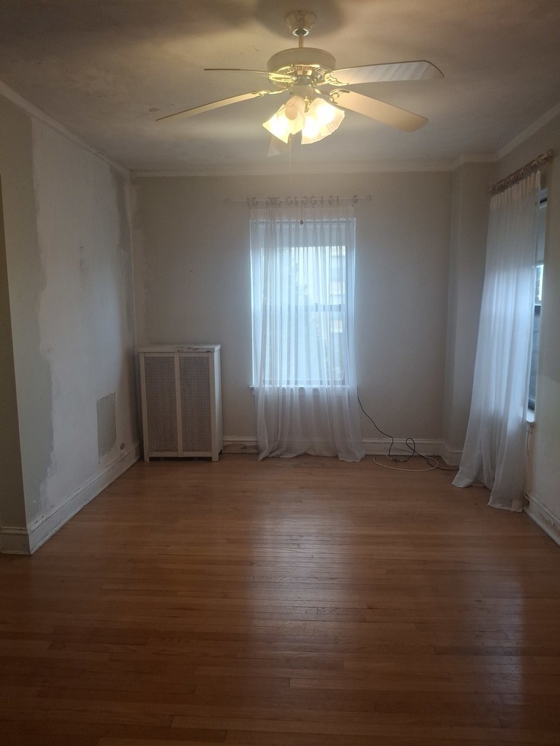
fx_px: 539
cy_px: 373
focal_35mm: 25
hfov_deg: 54.9
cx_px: 280
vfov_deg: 69.4
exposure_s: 1/100
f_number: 1.8
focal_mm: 4.69
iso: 80
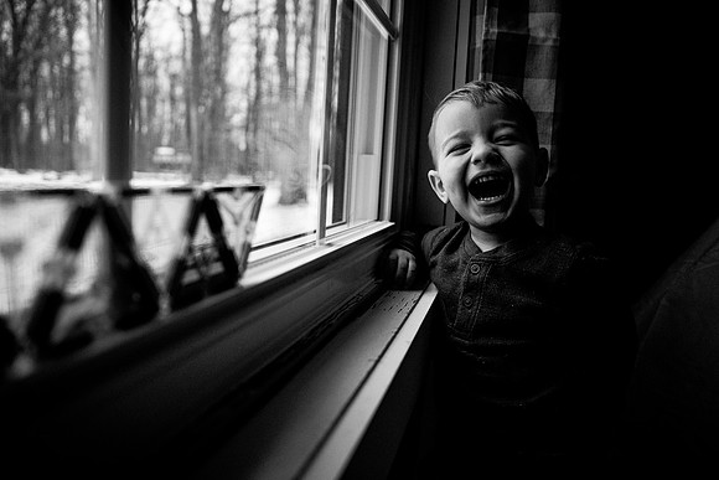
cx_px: 360
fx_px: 479
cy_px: 240
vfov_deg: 53.2
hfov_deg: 73.7
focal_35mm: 24
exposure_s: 1/250
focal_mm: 24
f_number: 2.8
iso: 400
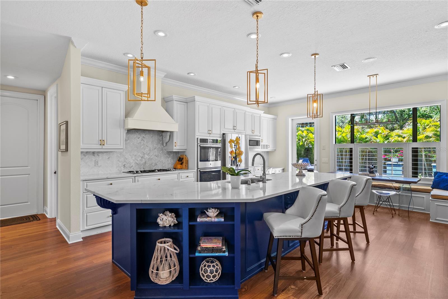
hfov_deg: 90.0
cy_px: 150
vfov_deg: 67.4
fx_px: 224
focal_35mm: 18
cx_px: 224
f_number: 8
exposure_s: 1/3
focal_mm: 18
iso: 640
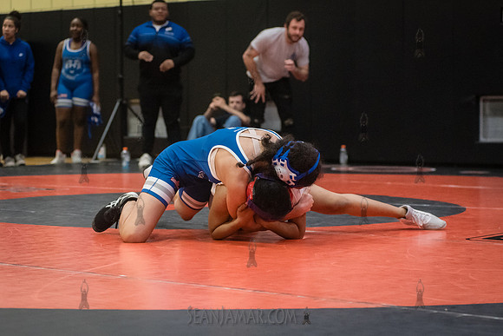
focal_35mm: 94
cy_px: 195
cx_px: 250
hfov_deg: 21.6
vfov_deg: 14.5
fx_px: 1318
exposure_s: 1/400
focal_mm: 80
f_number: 3.5
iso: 8000
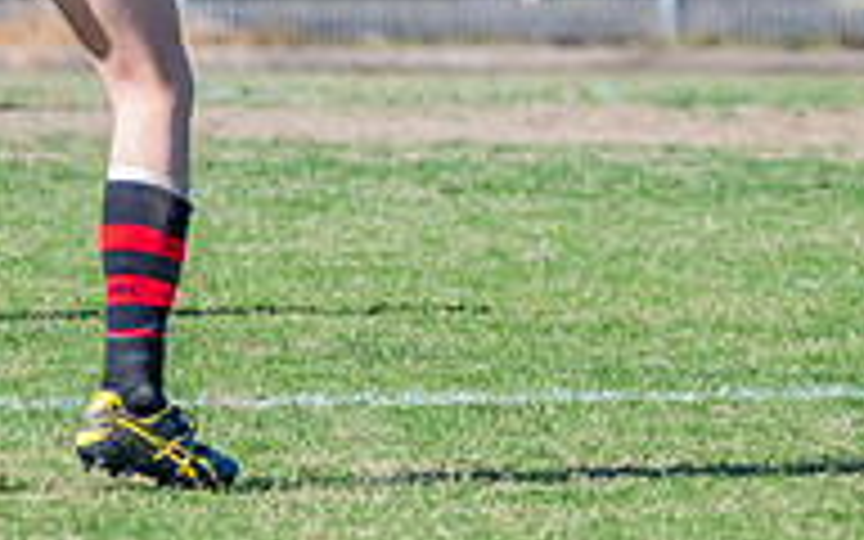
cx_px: -497
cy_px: -56
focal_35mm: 1319
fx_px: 31058
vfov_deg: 1.0
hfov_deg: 1.6
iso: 800
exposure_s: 1/1600
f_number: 8
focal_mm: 320
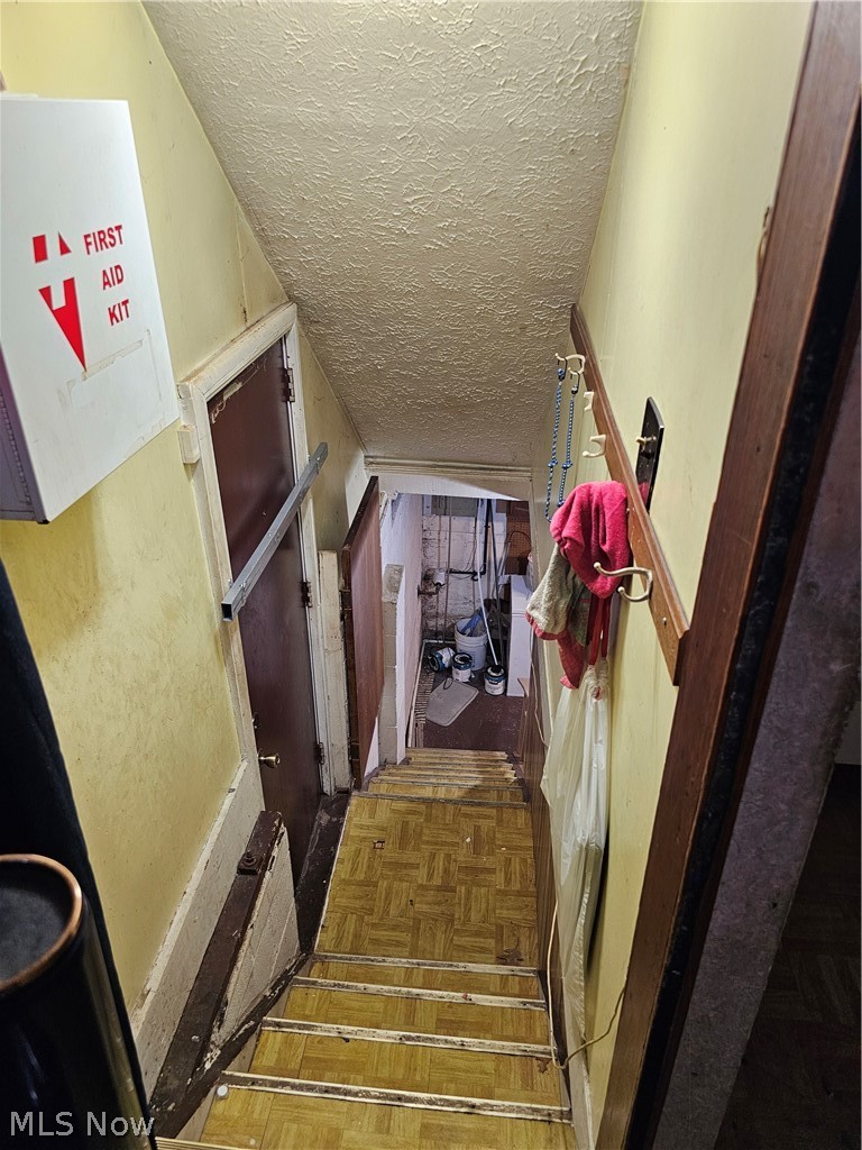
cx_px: 431
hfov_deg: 58.9
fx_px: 764
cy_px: 575
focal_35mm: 23
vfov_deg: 73.9
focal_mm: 6.3
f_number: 1.7
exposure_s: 1/120
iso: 500
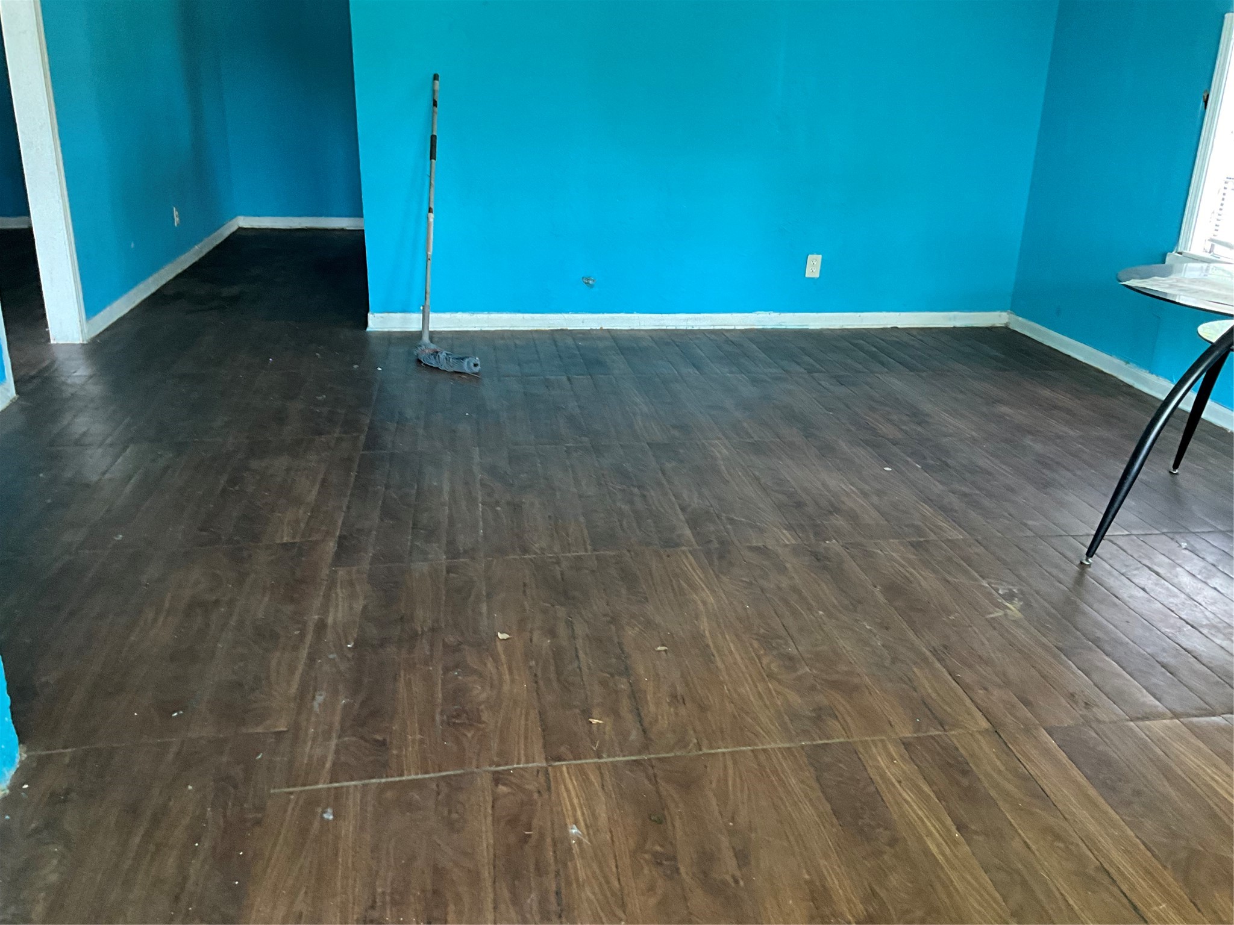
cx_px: 617
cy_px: 462
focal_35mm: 29
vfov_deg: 48.2
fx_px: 1034
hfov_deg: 61.7
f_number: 1.8
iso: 160
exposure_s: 1/60
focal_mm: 3
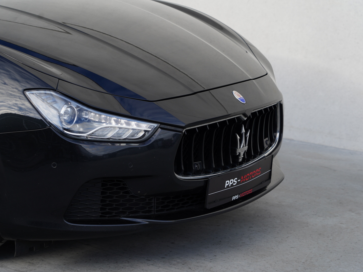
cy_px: 136
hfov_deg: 19.1
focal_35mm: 103
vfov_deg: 14.4
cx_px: 168
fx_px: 1080
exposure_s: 1/200
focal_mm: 95
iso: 100
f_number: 5.6
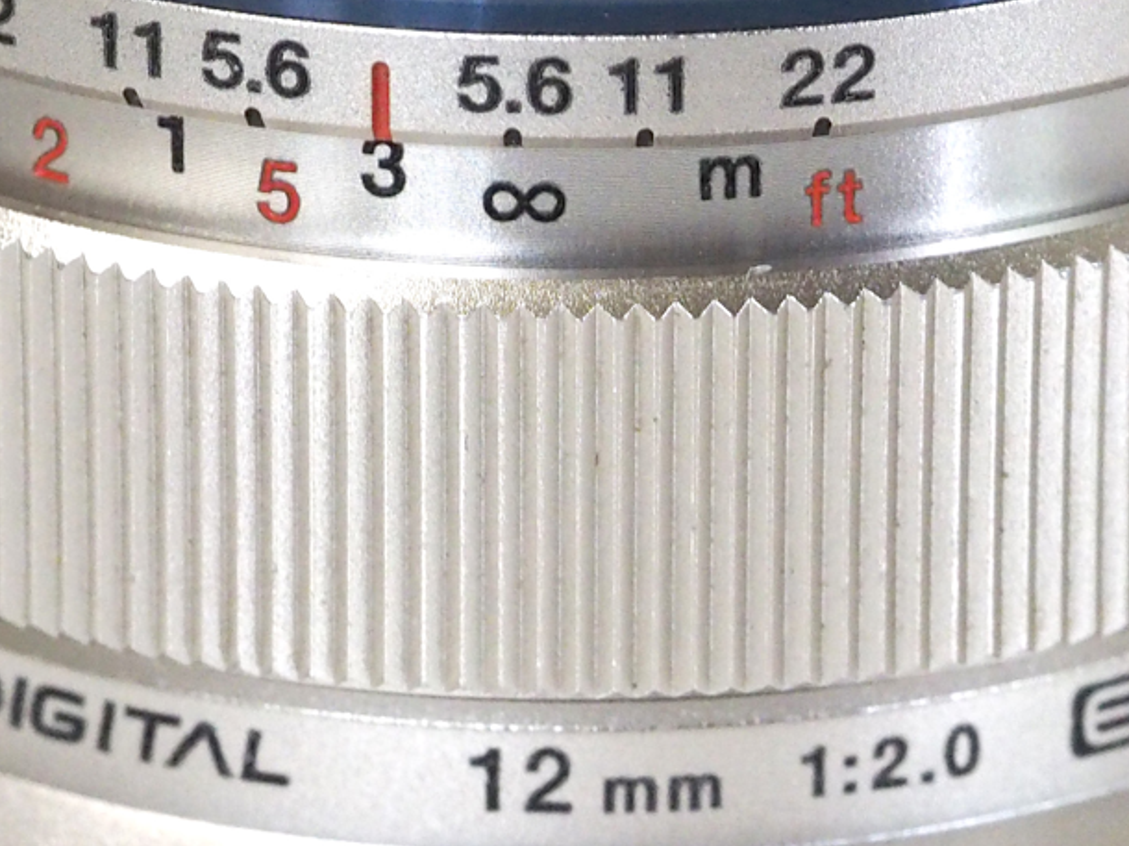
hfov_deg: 5.2
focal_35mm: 378
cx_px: 374
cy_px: 143
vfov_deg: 3.9
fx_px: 12324
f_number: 5.6
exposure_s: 1/50
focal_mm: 60
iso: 1600
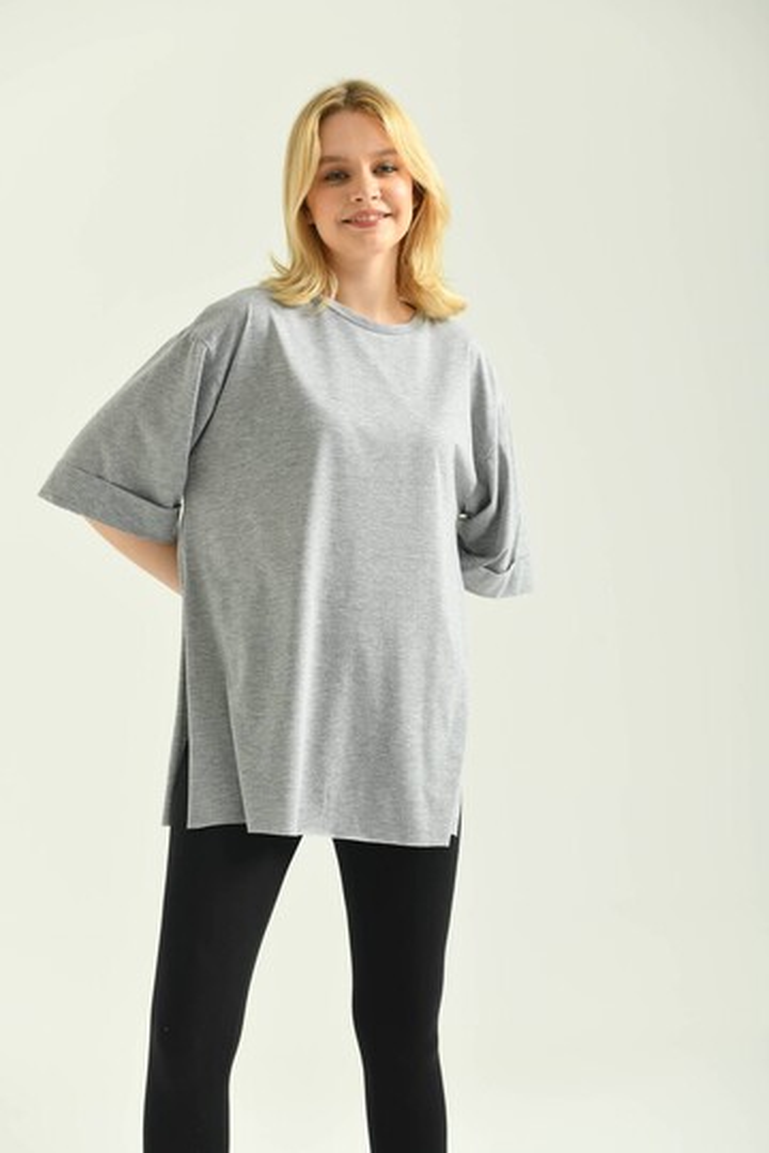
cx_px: 384
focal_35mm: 75
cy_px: 576
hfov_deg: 18.2
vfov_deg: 27.0
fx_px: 2403
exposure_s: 1/160
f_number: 5.6
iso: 125
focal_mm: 75
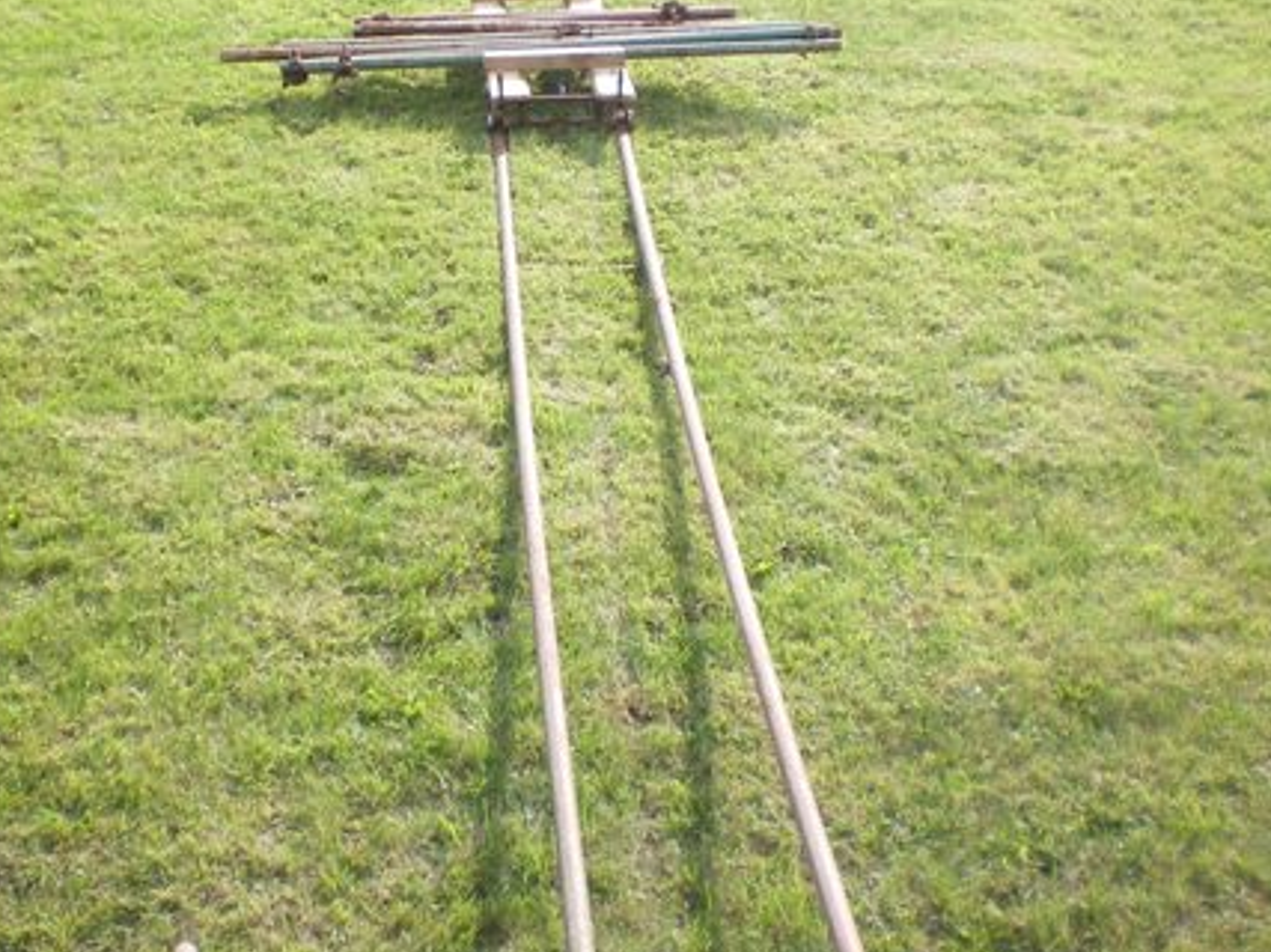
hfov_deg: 33.8
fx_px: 2092
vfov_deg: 25.4
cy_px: 259
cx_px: 628
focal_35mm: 57
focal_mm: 6.3
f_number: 3.1
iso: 64
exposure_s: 1/400
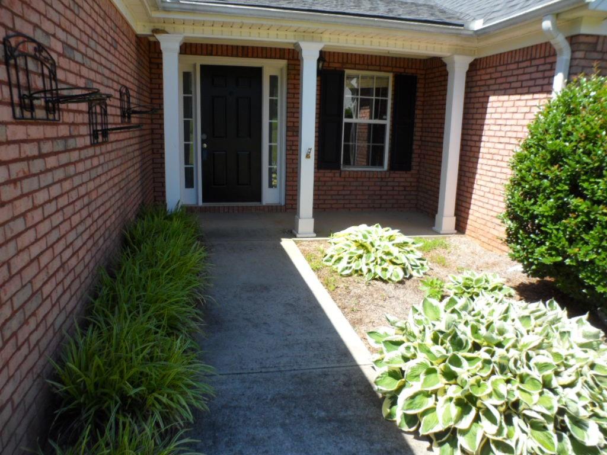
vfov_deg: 53.1
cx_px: 304
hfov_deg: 67.3
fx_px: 456
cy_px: 228
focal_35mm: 26
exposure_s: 1/350
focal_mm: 4.9
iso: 80
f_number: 3.3
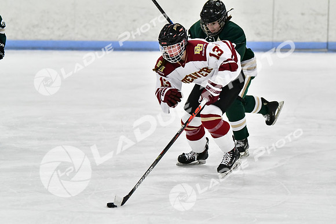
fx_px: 1568
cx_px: 168
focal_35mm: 168
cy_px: 112
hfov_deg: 12.2
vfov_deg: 8.2
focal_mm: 112
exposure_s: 1/1250
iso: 8000
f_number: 2.8
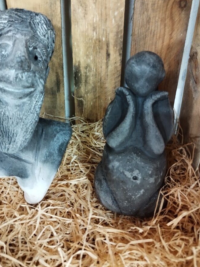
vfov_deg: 61.4
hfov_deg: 48.1
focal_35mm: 29
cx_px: 89
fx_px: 223
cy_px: 115
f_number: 1.89
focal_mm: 5.95
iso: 1230
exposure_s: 1/25
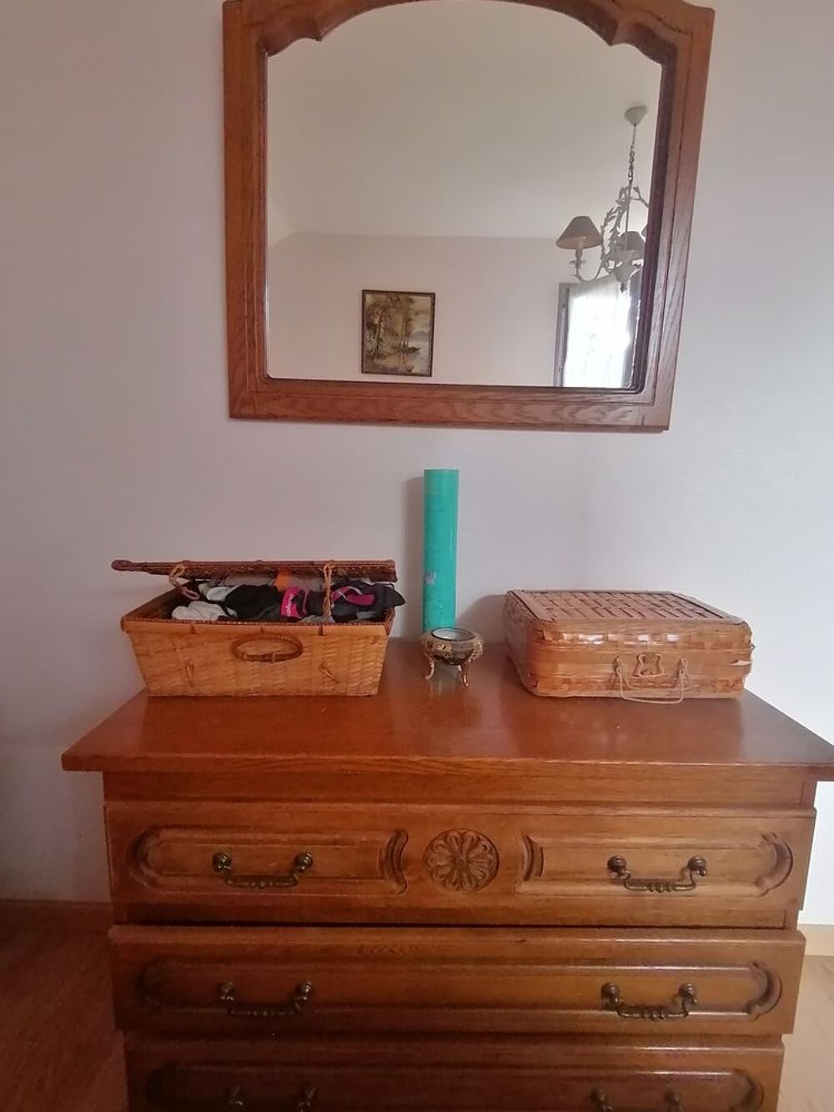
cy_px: 556
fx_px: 546
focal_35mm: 17
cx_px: 417
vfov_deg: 91.0
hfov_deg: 74.7
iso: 400
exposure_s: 1/33.3
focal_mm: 2.84
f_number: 2.4
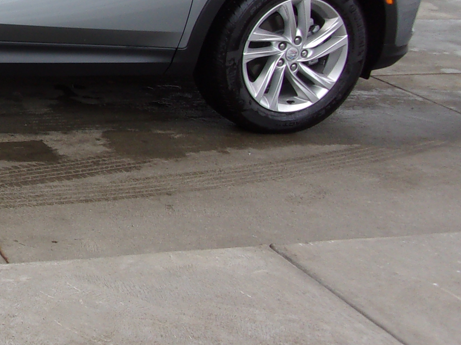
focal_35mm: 76
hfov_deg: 22.6
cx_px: -154
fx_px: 1012
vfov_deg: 19.1
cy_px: 54
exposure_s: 1/34
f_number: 3.9
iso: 81
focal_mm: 5.1
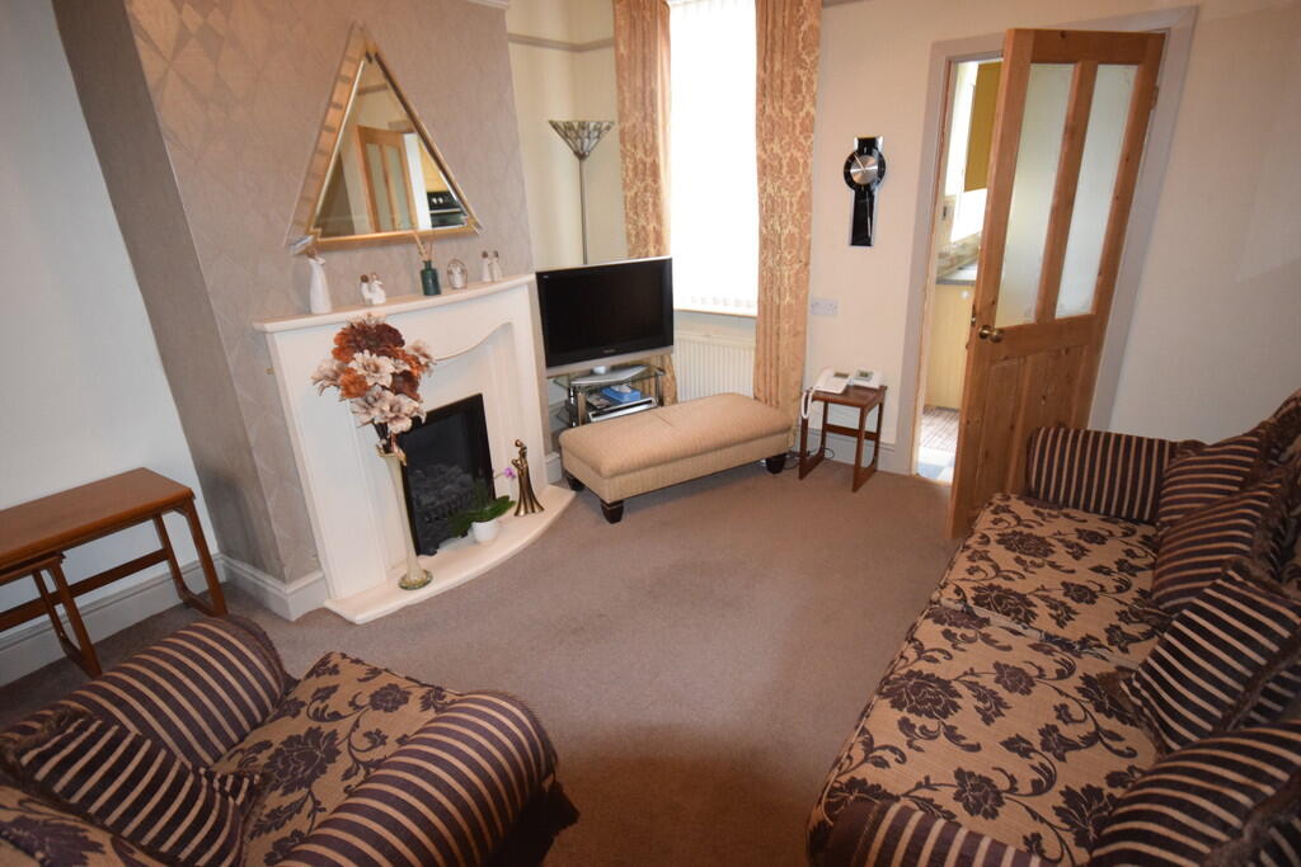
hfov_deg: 85.4
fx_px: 705
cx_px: 650
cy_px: 434
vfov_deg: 63.2
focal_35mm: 20
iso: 2800
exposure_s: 1/60
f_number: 4.5
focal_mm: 13
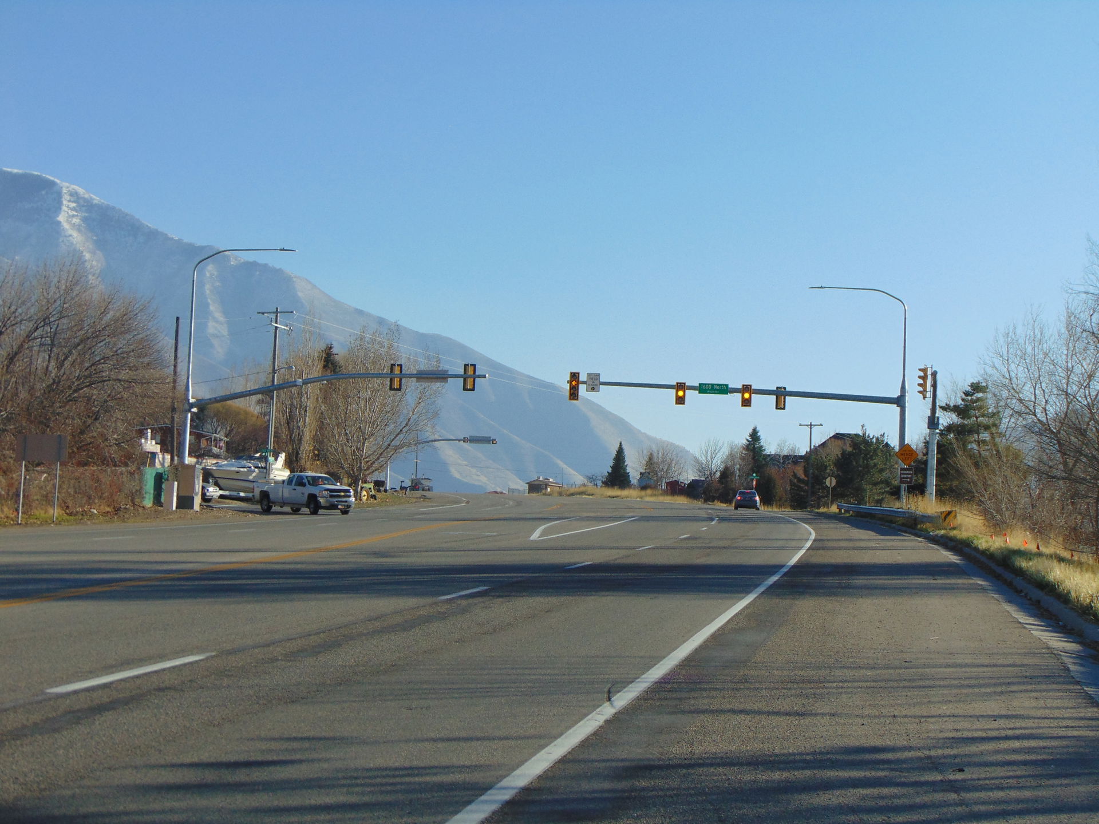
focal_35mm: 71
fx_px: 2254
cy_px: 412
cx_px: 550
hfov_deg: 27.4
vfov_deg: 20.7
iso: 80
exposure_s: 1/200
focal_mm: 12.8
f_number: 9.6
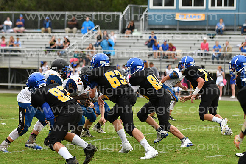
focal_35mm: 210
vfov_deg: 6.5
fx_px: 1435
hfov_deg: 9.8
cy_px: 82
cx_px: 123
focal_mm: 140
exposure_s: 1/2500
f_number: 3.5
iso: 800
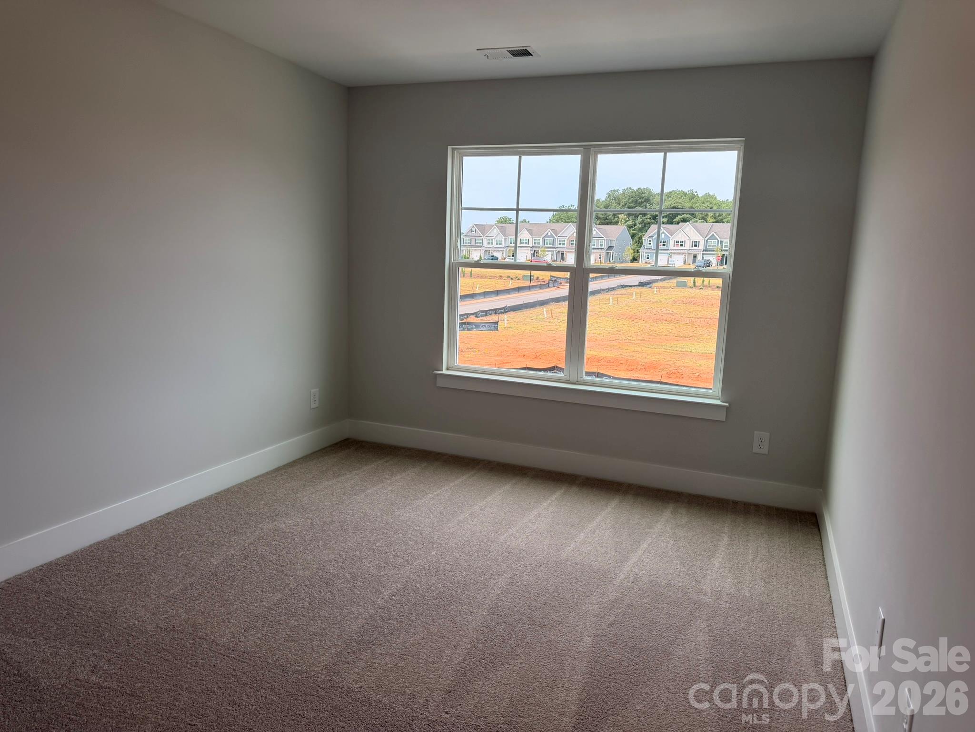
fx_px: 676
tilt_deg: -7.7
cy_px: 366
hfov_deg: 71.6
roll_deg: -3.3
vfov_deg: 56.8
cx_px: 488
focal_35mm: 24
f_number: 1.78
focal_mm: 6.76
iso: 100
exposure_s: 1/551
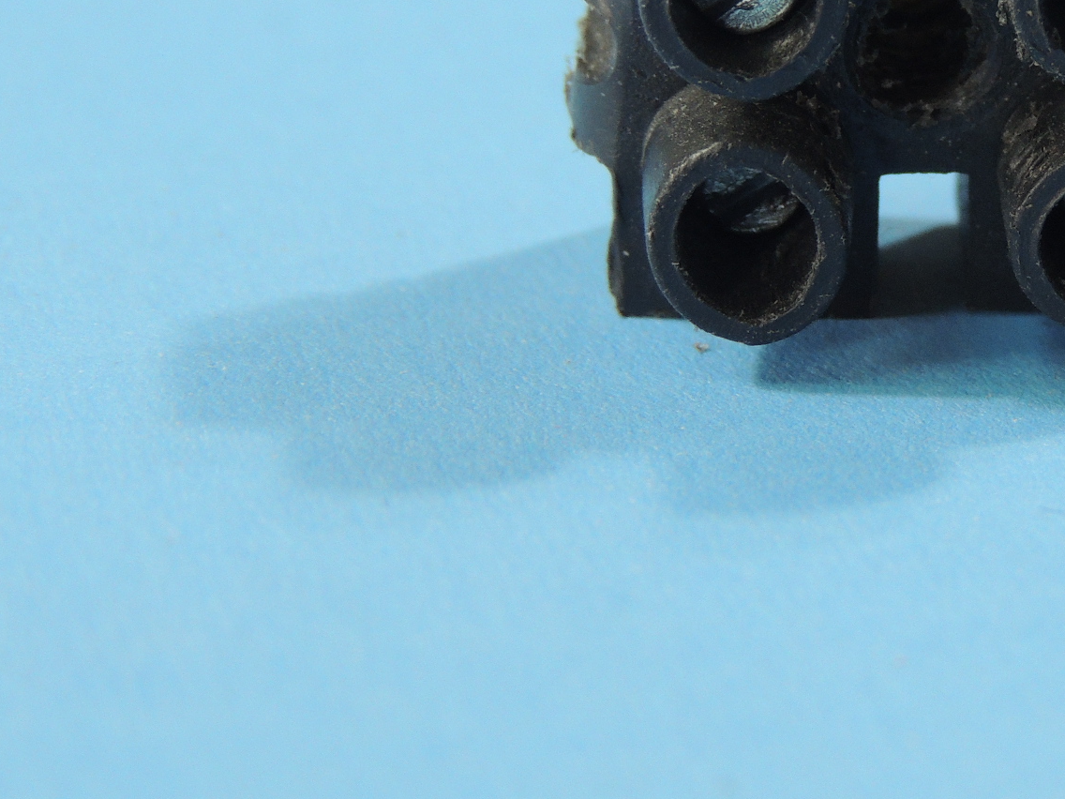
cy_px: 175
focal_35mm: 140
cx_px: 910
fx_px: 4307
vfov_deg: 10.6
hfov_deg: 14.0
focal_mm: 12.4
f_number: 3.9
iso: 280
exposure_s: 1/60
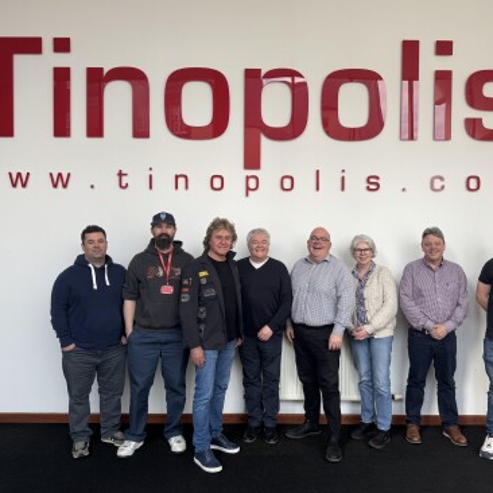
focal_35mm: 29
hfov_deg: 55.5
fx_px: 467
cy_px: 244
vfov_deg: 55.6
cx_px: 273
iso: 80
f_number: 1.78
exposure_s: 1/484
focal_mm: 6.76
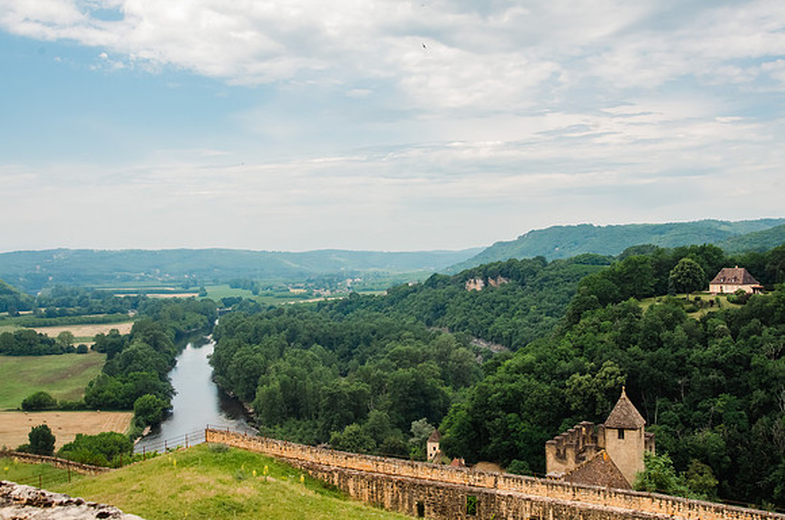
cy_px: 260
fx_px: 783
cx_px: 392
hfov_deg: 53.2
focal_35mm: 36
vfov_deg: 36.7
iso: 800
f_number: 11
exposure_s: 1/500
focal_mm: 24
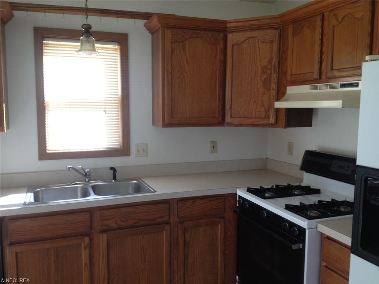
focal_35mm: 35
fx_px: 383
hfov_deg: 52.6
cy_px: 142
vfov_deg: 40.7
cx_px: 190
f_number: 2.4
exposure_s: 1/40
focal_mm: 4.28
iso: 50
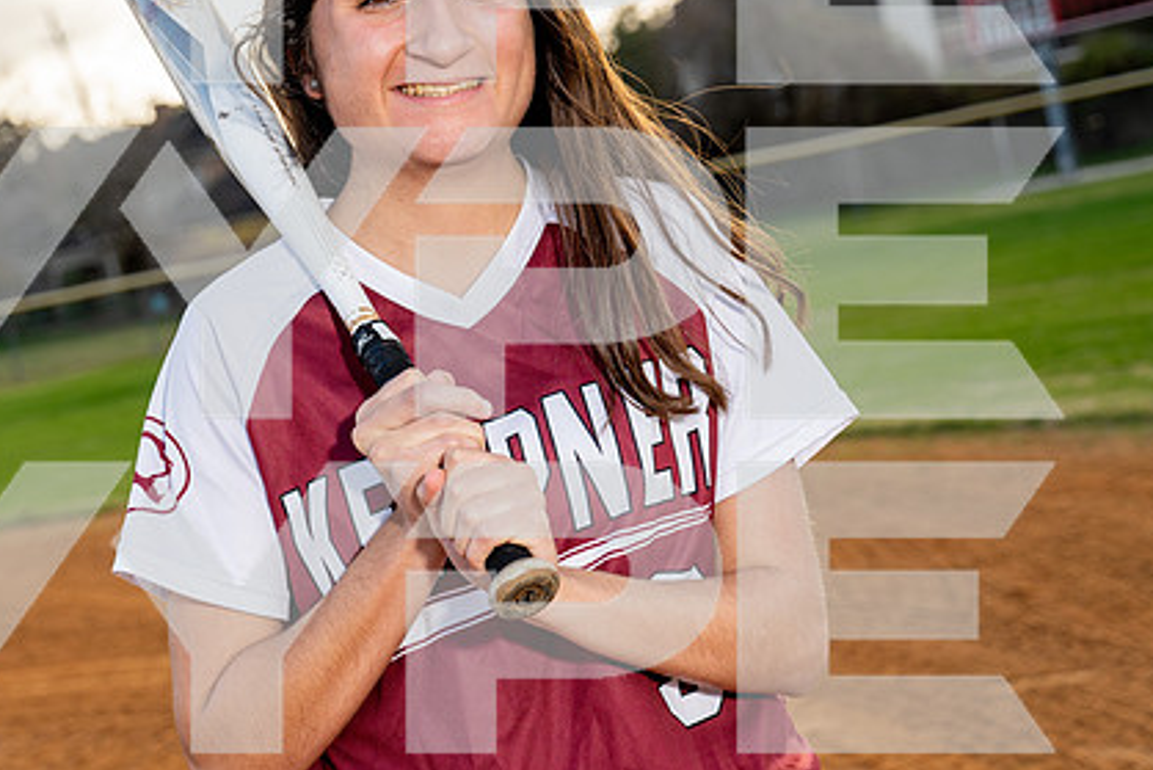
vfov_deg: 18.2
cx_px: 361
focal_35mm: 75
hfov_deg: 26.8
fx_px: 2403
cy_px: 275
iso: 100
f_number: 5
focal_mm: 54
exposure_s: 1/250
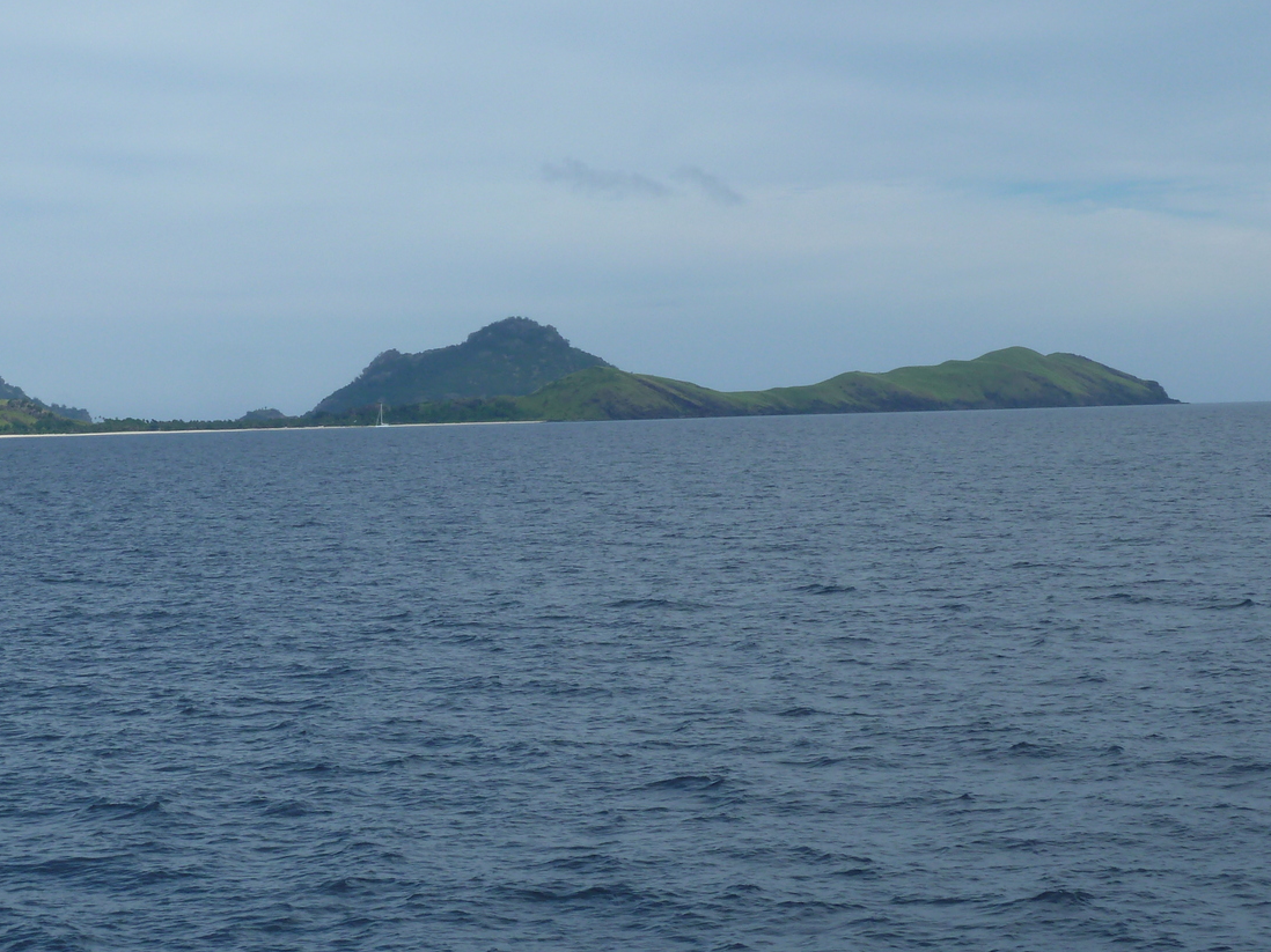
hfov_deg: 22.6
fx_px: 3157
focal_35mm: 86
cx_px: 376
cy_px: 360
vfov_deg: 17.1
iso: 80
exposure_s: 1/500
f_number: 5.6
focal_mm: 9.7
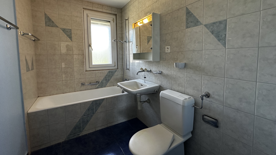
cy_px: 65
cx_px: 140
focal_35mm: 16
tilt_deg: -4.1
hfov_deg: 99.4
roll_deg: +0.1
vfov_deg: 66.7
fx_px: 117
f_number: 2.2
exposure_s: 1/99
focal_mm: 2.22
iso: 200
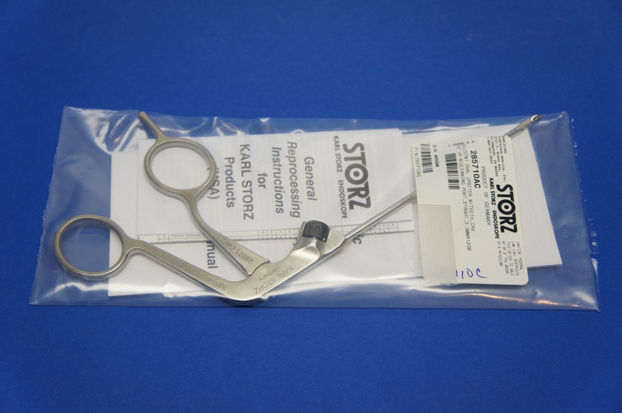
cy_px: 206
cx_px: 311
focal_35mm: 48
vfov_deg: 28.0
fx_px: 829
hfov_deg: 41.1
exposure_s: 1/50
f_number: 4.5
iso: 200
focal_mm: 32
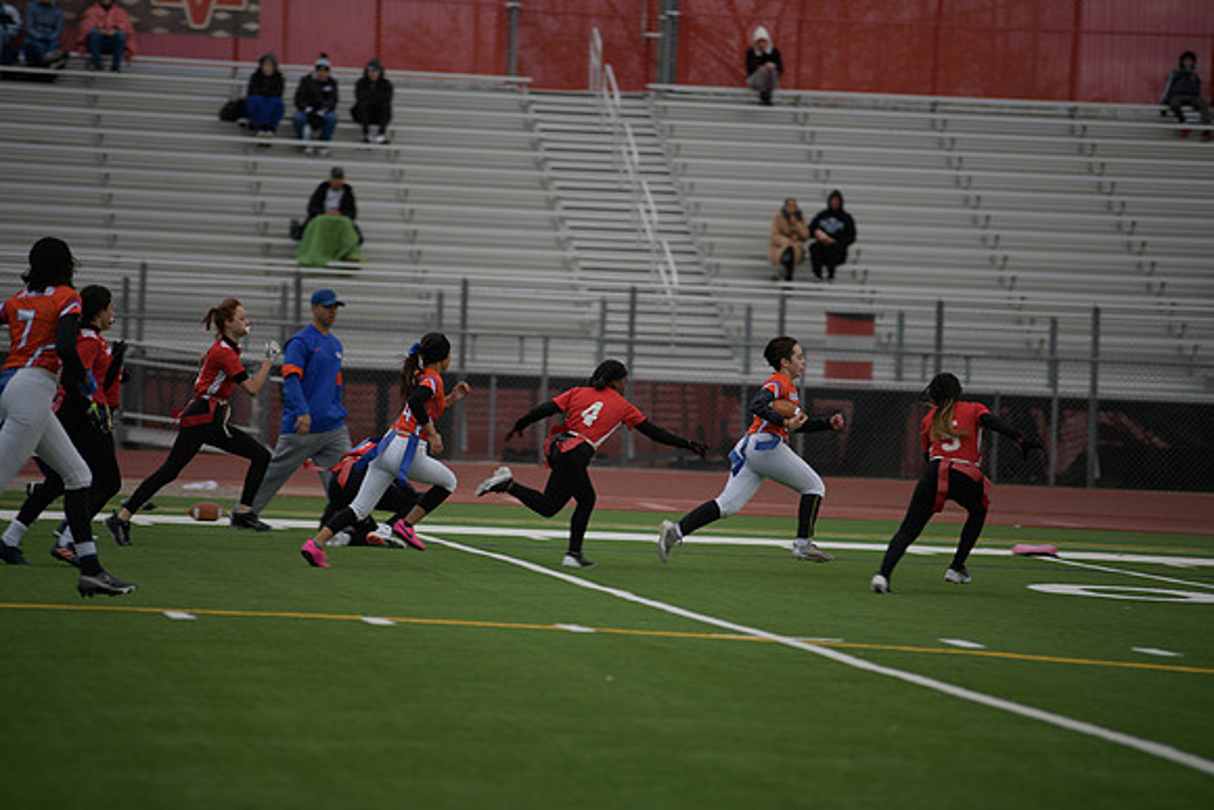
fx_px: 6746
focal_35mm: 200
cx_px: 607
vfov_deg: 6.9
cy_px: 405
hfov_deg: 10.3
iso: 125
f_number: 2.8
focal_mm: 200
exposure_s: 1/200
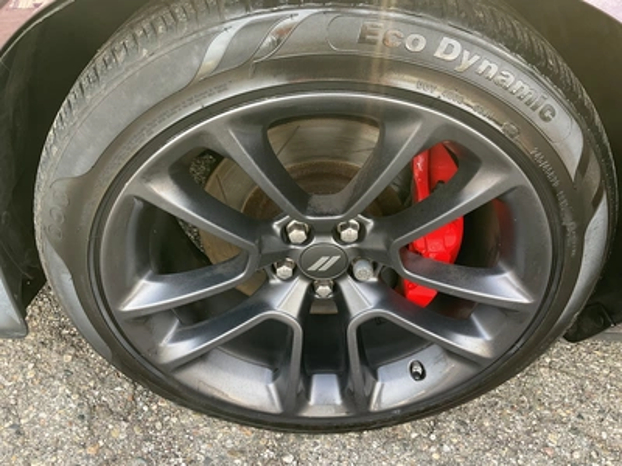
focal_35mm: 29
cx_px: 311
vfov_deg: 48.2
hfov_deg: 61.7
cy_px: 233
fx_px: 521
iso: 32
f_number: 1.8
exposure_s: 1/122
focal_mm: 3
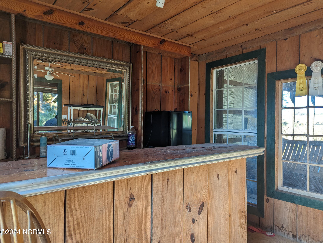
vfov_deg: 56.9
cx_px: 162
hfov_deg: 71.5
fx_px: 224
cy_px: 122
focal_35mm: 24
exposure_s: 1/131
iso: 47
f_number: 1.85
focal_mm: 6.81
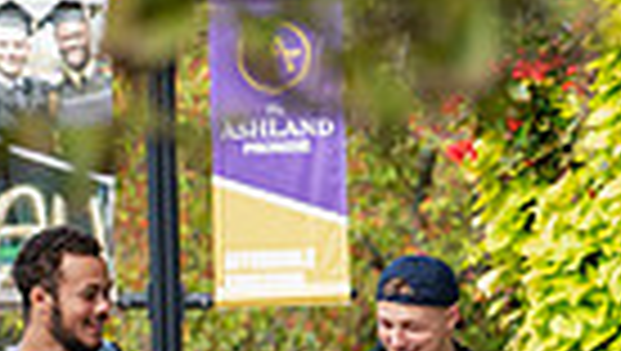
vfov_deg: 0.9
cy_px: 457
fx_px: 21712
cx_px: 94
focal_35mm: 1317
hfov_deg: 1.6
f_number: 9
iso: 500
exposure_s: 1/320
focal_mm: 300
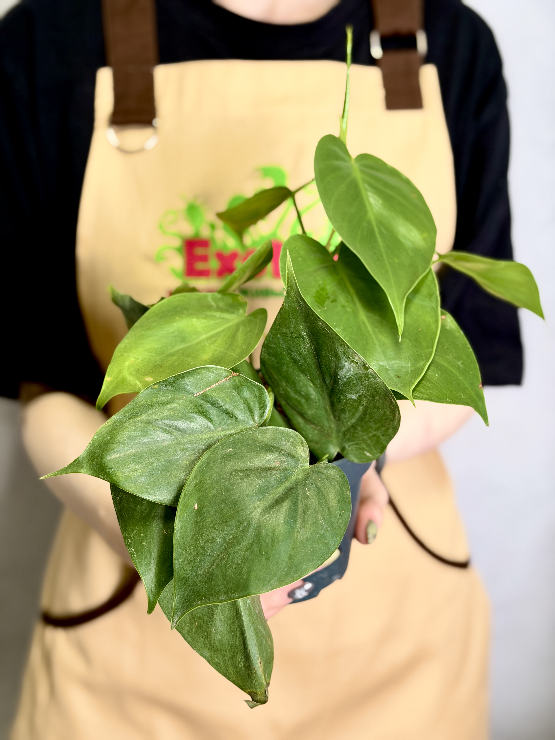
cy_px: 370
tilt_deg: -18.0
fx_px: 1026
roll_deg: -0.6
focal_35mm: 48
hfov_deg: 30.3
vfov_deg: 39.7
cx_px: 278
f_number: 1.78
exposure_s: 1/121
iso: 64
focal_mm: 6.76
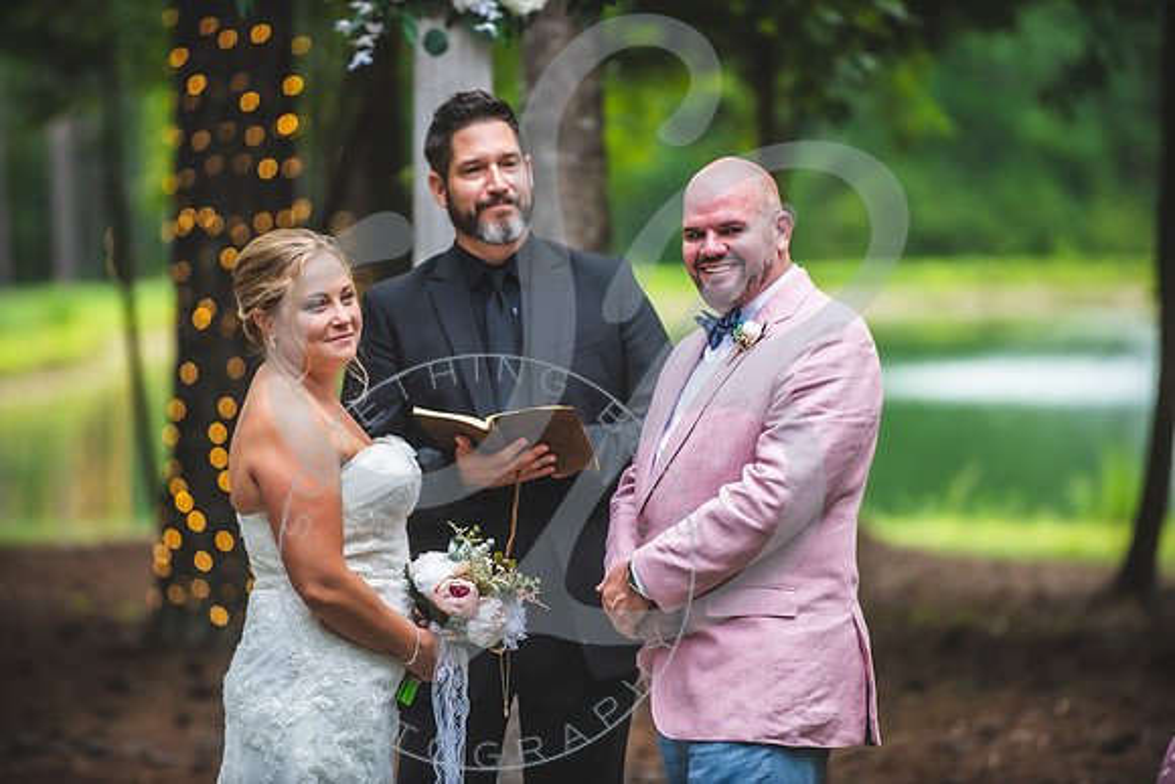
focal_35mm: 200
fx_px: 6529
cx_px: 588
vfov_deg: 6.9
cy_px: 392
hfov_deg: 10.3
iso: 1000
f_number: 2.8
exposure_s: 1/800
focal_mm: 200
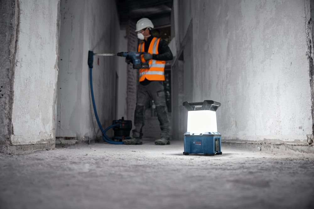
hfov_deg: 58.0
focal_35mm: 32
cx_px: 157
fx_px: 283
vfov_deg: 40.5
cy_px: 104
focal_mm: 32.5
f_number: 2.8
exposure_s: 1/125
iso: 250
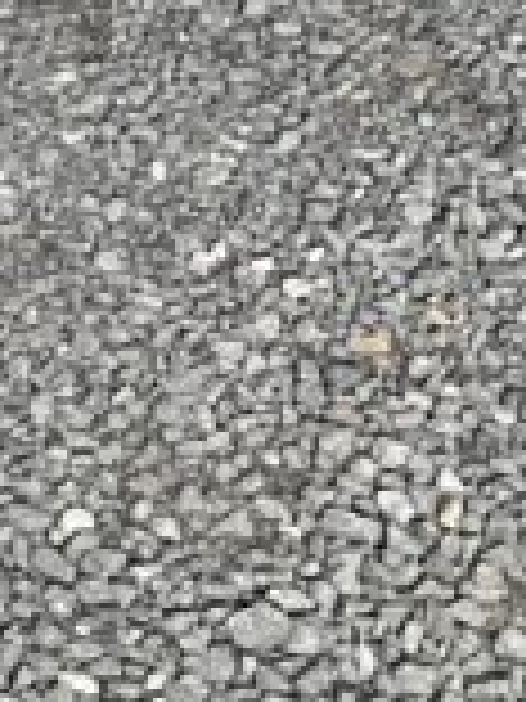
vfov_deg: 8.9
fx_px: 3849
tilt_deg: -15.0
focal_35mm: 190
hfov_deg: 7.3
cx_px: -742
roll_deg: -2.3
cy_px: -1238
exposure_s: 1/1730
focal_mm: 3
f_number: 1.8
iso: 16
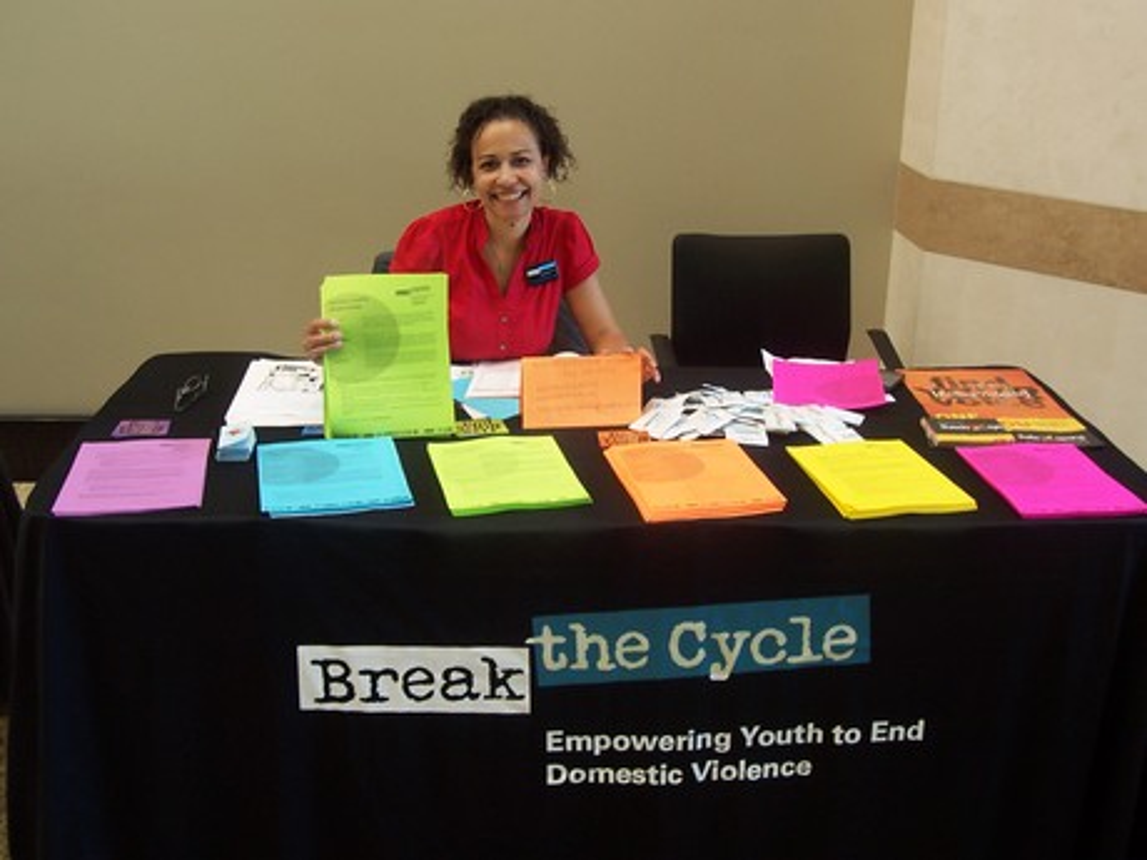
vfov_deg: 38.7
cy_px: 430
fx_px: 1226
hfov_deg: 50.1
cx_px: 574
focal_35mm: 37
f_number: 2.8
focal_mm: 5.6
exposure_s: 1/60
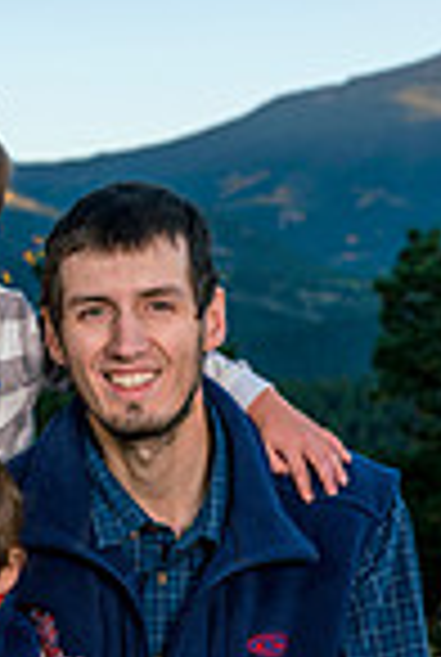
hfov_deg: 11.0
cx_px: -63
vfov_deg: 15.9
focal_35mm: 123
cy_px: 810
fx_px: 2249
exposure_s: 1/160
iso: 100
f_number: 5
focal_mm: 40
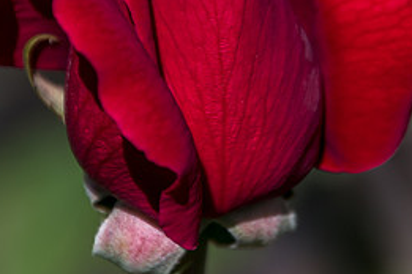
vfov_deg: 1.0
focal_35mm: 1332
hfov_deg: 1.5
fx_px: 15243
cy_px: 1
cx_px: 221
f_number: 6.3
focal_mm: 400
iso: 100
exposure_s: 1/1000
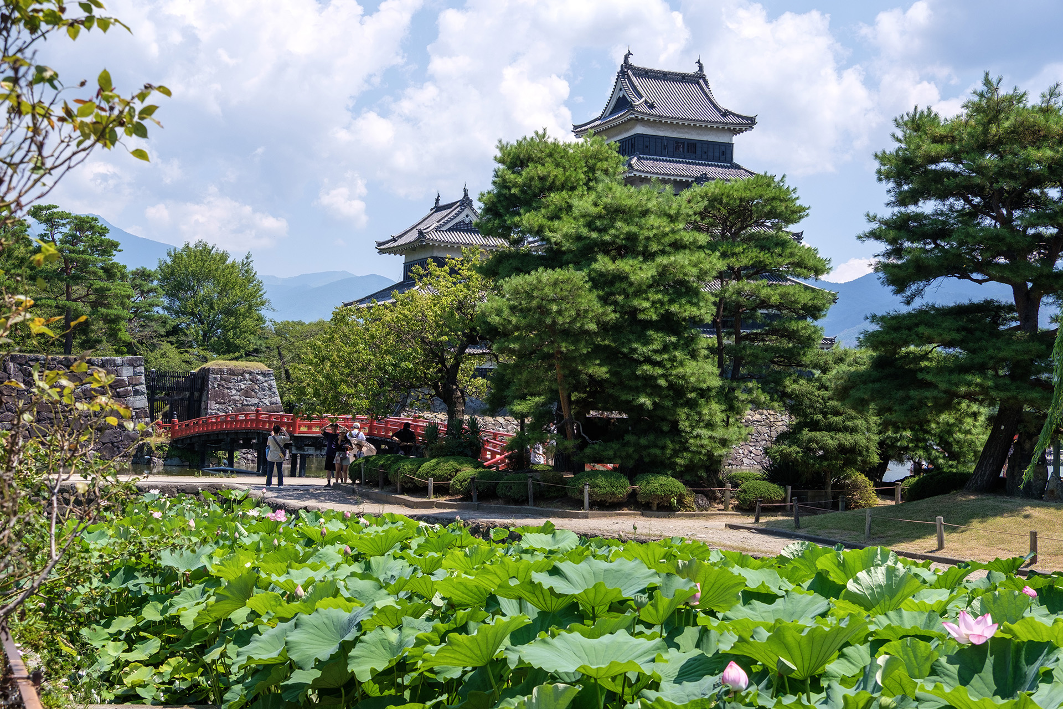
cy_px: 354
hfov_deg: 36.2
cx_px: 532
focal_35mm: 55
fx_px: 1624
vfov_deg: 24.6
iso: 200
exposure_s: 1/600
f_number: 8
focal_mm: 36.6
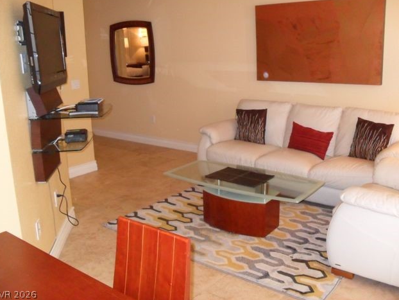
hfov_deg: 51.3
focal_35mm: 36
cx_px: 198
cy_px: 147
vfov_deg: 39.7
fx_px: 415
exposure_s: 1/45
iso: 320
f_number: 3
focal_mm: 6.3
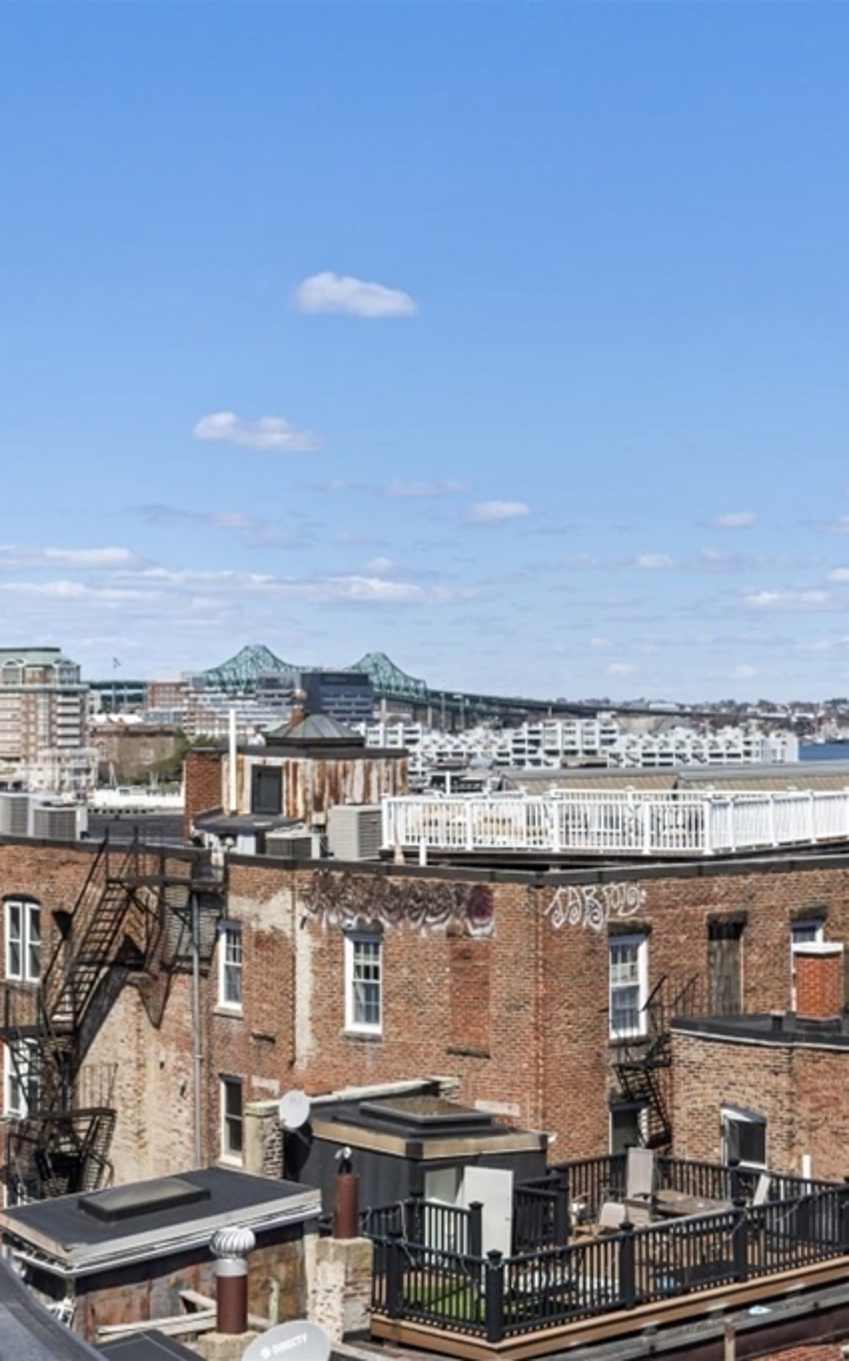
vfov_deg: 29.8
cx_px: 675
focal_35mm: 69
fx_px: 2557
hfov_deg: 18.7
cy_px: 680
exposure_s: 1/8000
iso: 400
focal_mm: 30
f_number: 5
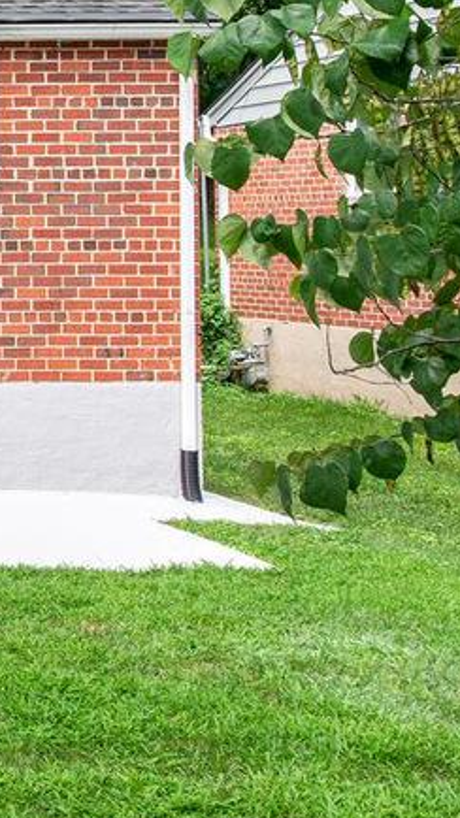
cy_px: 179
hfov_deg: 12.9
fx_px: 1432
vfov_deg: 31.2
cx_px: -707
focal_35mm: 66
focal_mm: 19
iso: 400
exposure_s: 1/60
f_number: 8
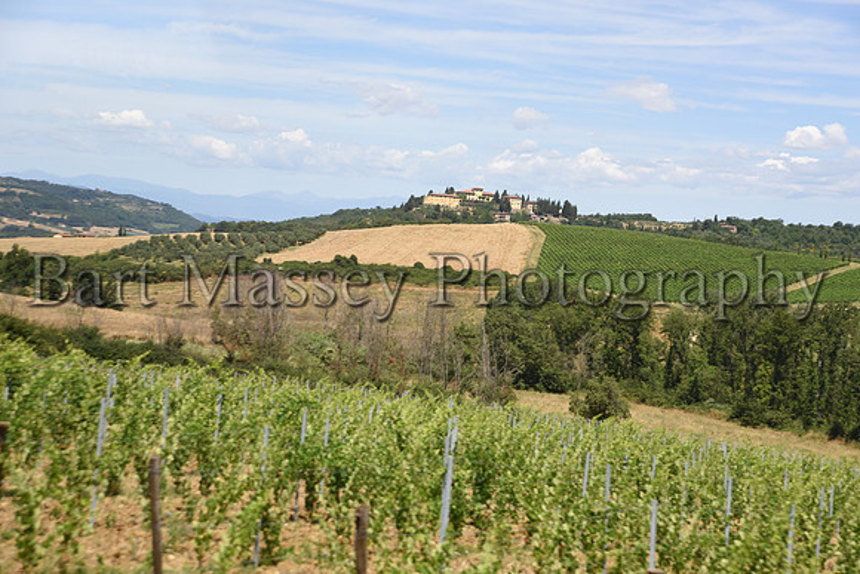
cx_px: 430
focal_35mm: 75
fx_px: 1792
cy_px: 287
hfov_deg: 27.0
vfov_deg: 18.2
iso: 140
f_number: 7.1
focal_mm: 75
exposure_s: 1/320
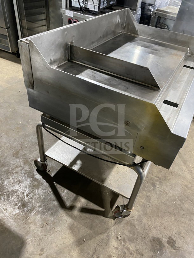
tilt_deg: -39.9
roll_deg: -9.4
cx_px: 97
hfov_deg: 53.1
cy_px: 129
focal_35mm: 26
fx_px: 194
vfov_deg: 67.3
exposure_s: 1/42
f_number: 1.8
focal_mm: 4.25
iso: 500
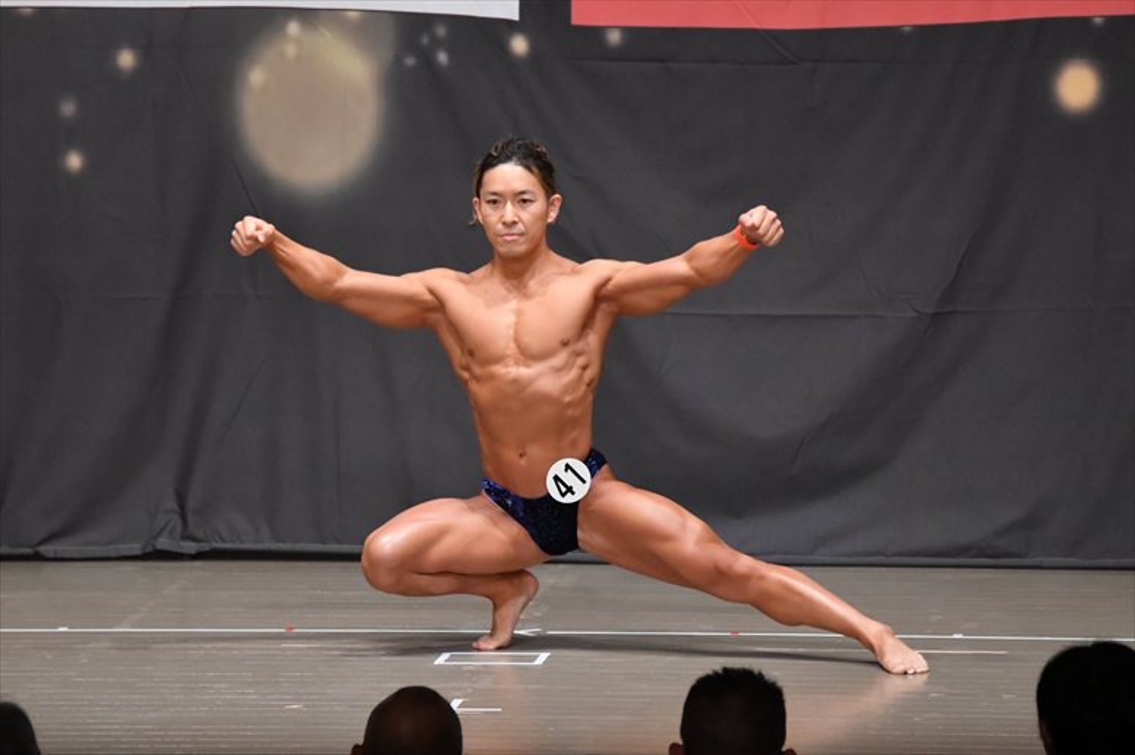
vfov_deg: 5.1
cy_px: 378
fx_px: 8508
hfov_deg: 7.6
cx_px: 568
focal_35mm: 270
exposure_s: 1/400
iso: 6400
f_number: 5.6
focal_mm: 180
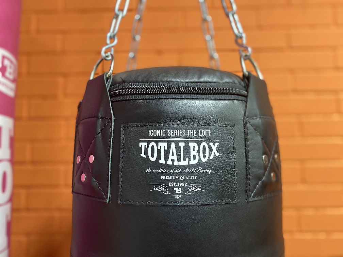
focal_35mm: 26
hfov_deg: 67.3
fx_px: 258
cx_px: 172
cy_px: 128
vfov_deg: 53.1
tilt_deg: +3.9
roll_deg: +0.5
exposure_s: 1/25
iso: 640
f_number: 1.8
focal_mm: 4.25
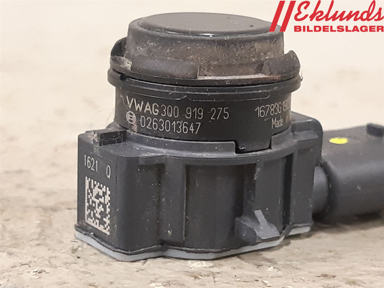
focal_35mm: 26
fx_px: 288
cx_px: 192
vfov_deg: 53.1
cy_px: 144
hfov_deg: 67.3
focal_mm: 3.93
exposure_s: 1/25
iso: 200
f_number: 1.7
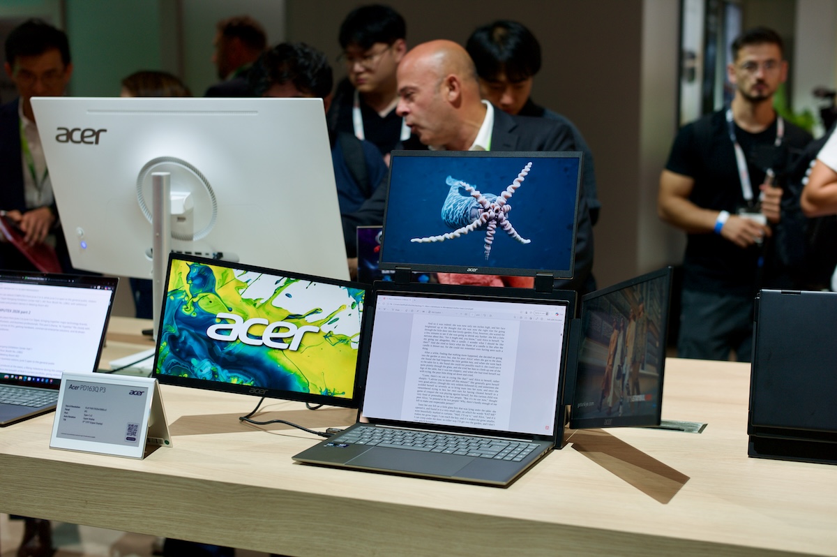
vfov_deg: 26.9
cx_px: 418
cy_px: 278
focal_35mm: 50
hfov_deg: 39.6
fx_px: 1162
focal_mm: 50
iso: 200
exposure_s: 1/60
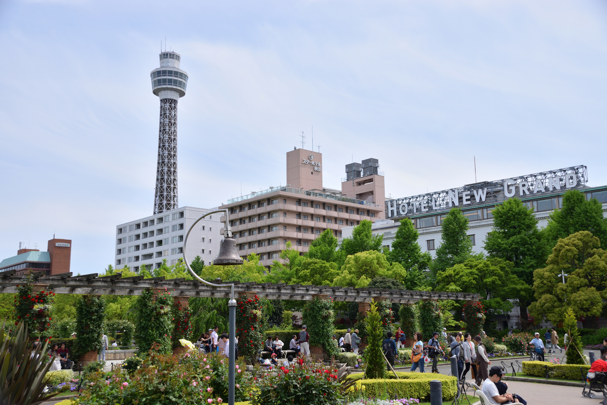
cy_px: 202
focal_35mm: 36
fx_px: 607
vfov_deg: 36.9
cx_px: 304
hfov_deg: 53.1
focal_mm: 24
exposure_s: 1/250
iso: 100
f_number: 8
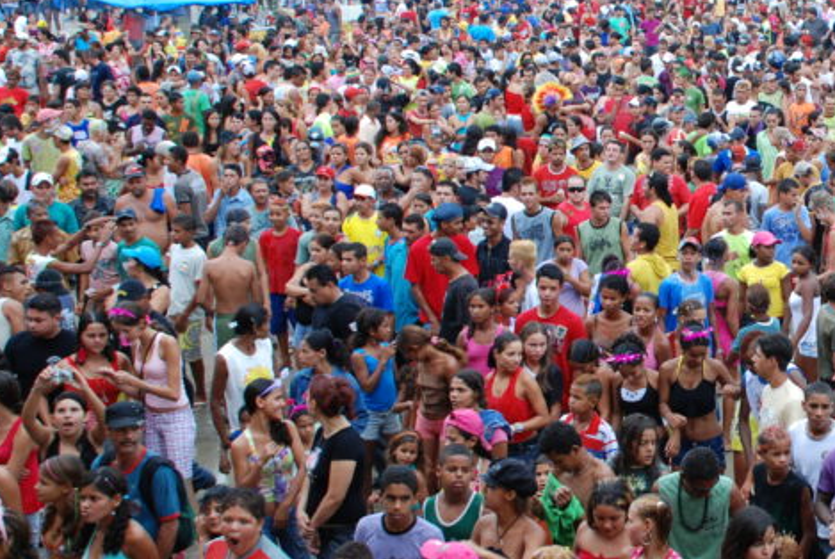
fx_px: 1672
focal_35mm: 72
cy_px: 257
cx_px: 844
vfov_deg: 19.0
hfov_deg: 26.5
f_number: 5
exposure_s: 1/100
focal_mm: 22
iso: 200
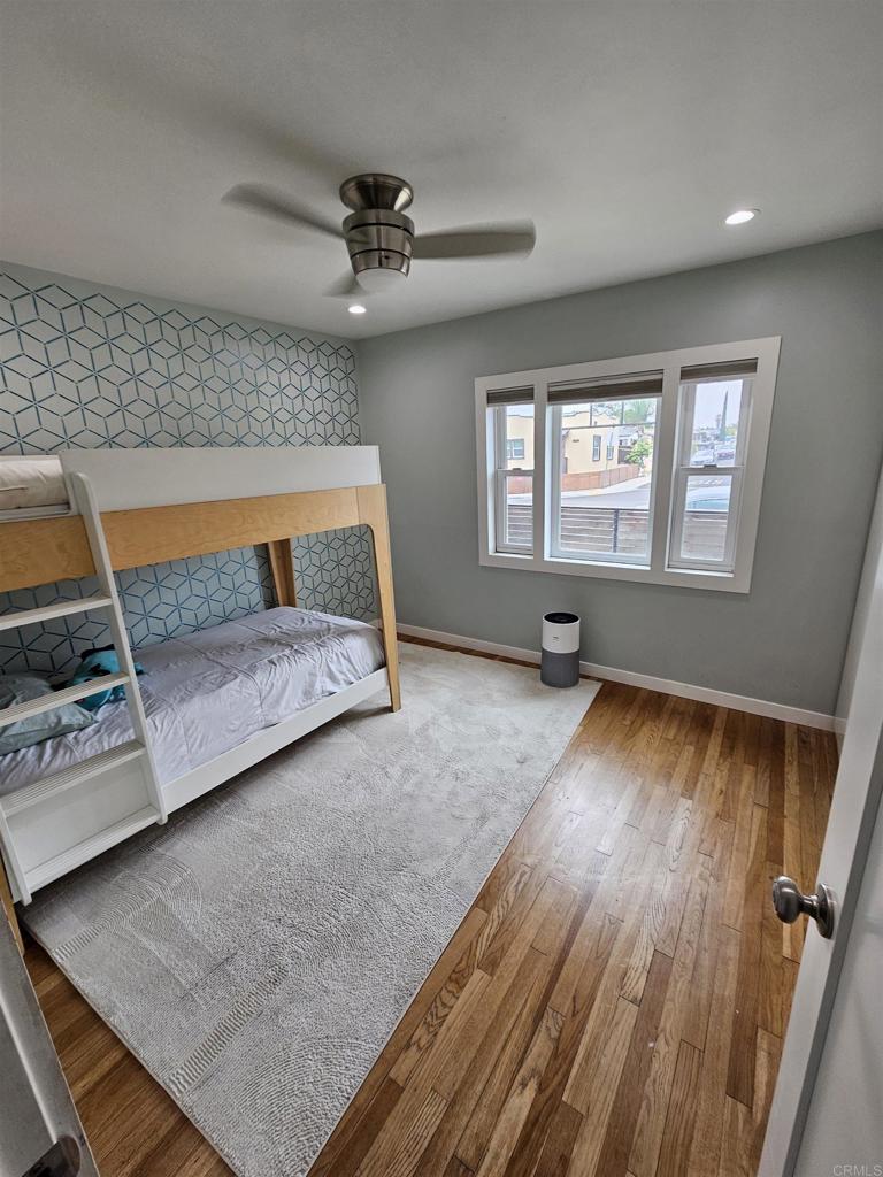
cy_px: 588
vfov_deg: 106.2
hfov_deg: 89.9
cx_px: 442
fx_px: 442
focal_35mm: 13
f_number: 2.2
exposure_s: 1/60
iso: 64
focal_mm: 2.2
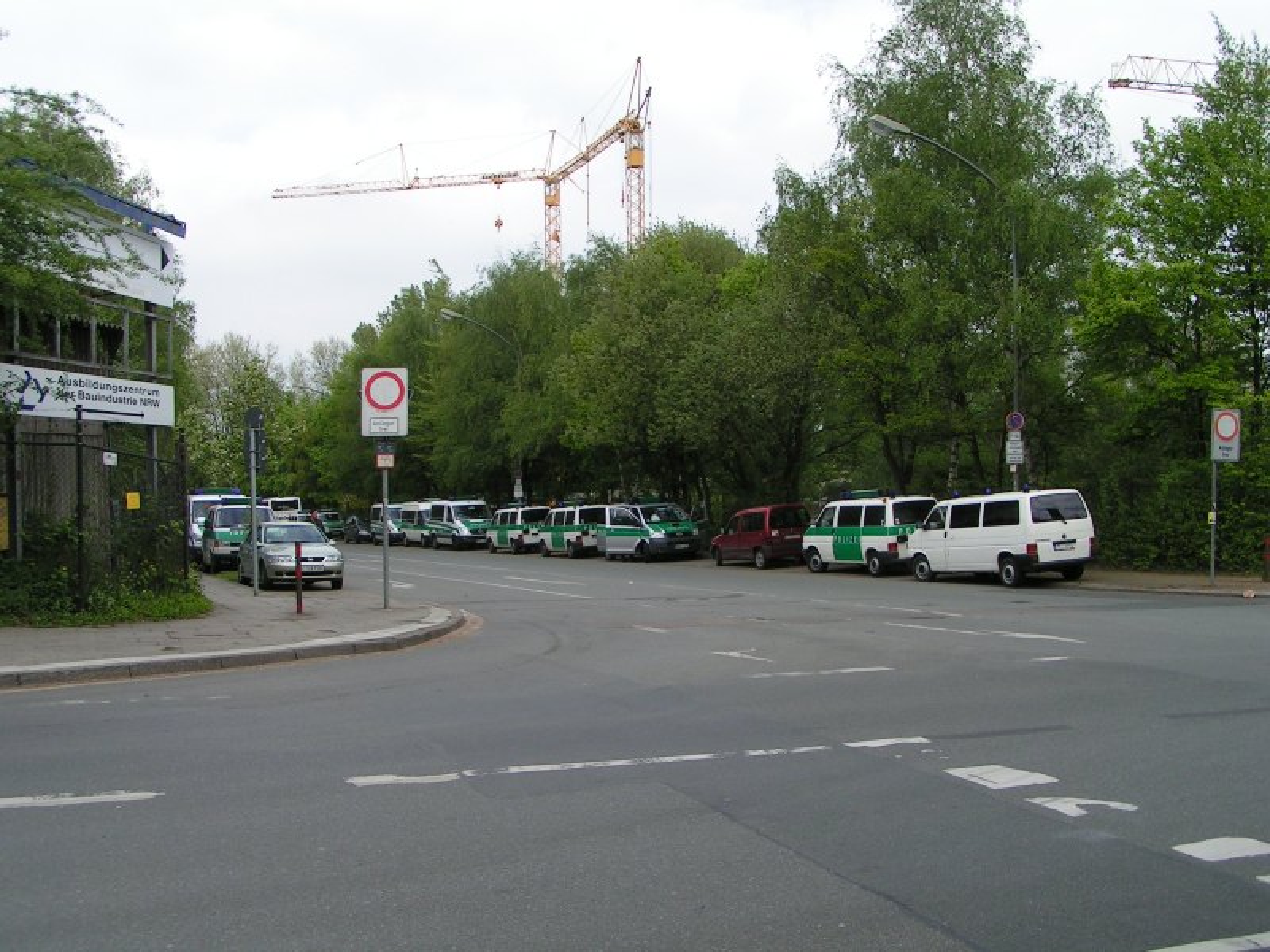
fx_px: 1394
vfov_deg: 37.7
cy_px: 476
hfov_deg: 49.0
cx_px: 635
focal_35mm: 38
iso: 50
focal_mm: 5.8
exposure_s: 1/250
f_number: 5.6
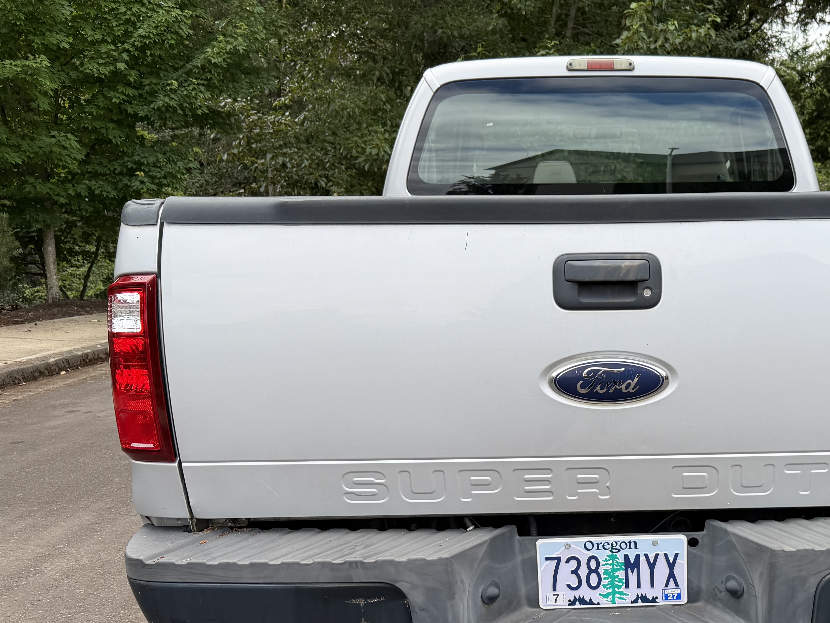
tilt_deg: -13.8
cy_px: 475
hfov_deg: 43.1
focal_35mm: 42
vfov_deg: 33.6
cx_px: 643
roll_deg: -1.4
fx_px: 1007
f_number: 1.78
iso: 80
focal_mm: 6.76
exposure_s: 1/1271
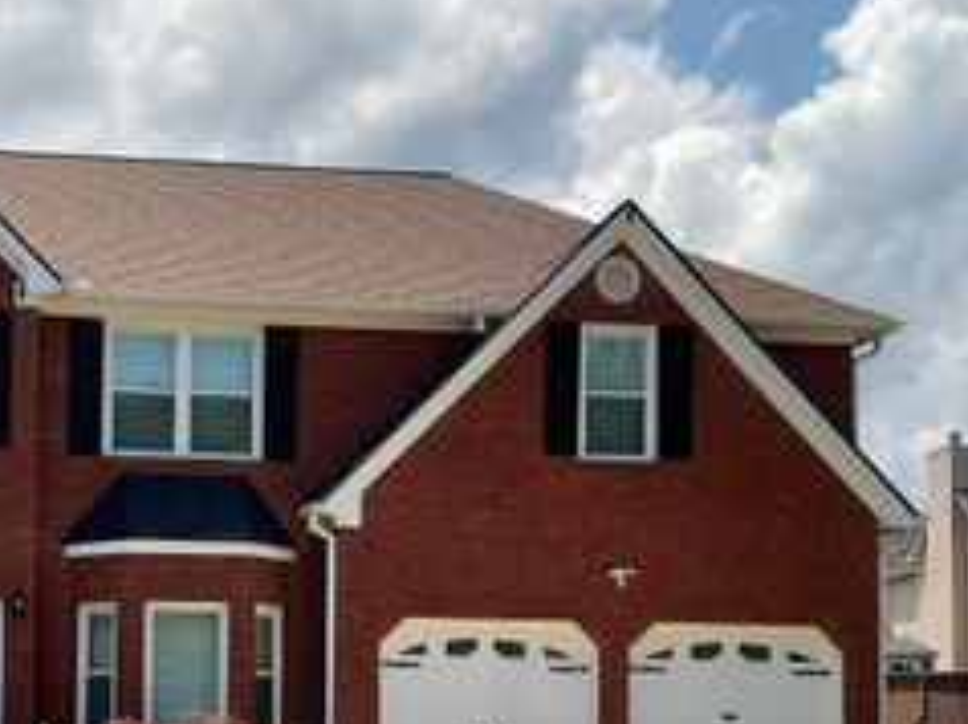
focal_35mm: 61
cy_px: 665
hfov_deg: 31.0
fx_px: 1704
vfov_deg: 23.3
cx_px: 199
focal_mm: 3
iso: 16
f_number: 1.8
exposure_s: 1/2320
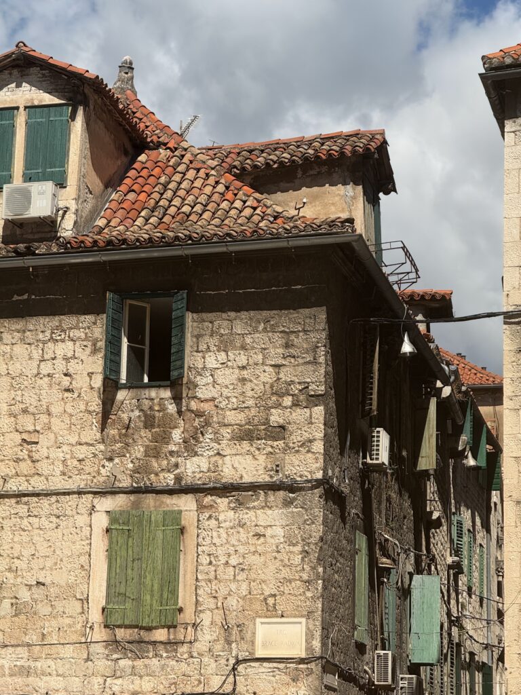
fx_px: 2408
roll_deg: -1.6
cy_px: 348
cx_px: 260
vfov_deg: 16.4
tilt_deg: +11.2
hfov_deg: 12.3
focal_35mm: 120
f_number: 2.8
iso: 50
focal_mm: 15.66
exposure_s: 1/2611
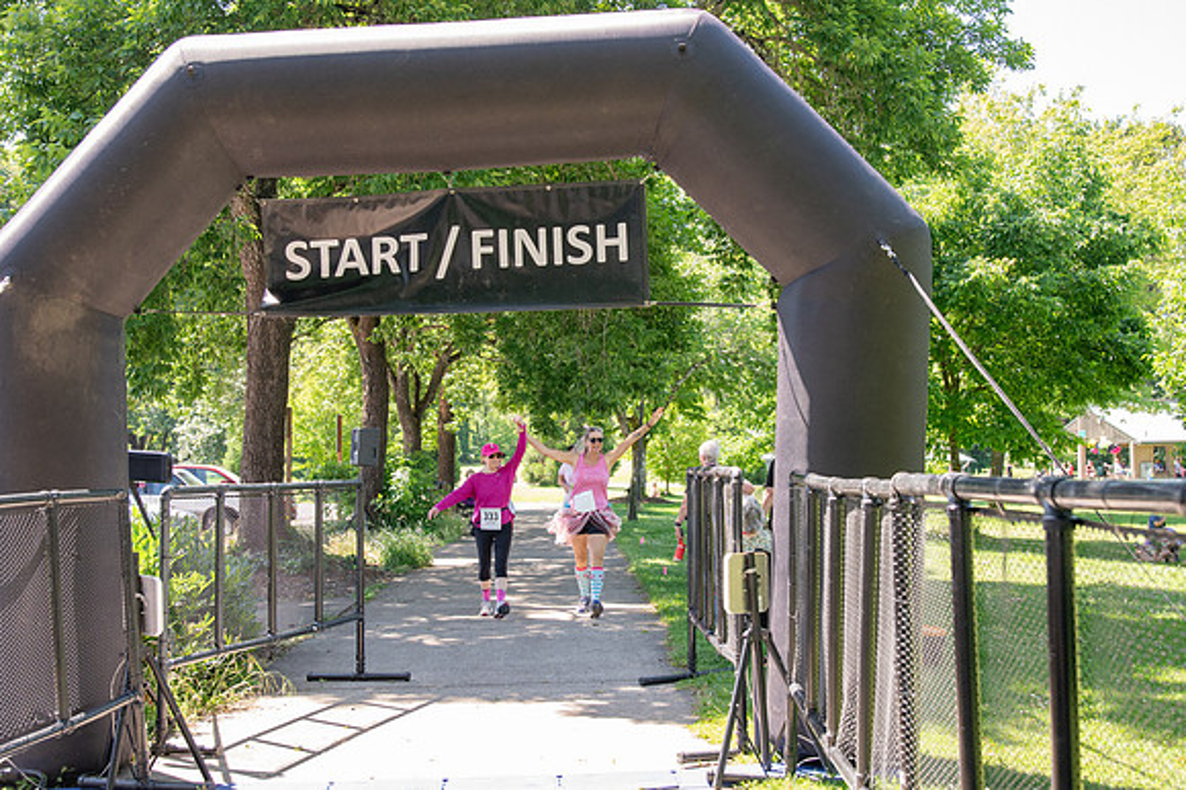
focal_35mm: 45
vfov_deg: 29.8
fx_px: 1482
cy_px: 395
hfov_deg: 43.6
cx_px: 593
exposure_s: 1/400
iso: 500
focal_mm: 30
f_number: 4
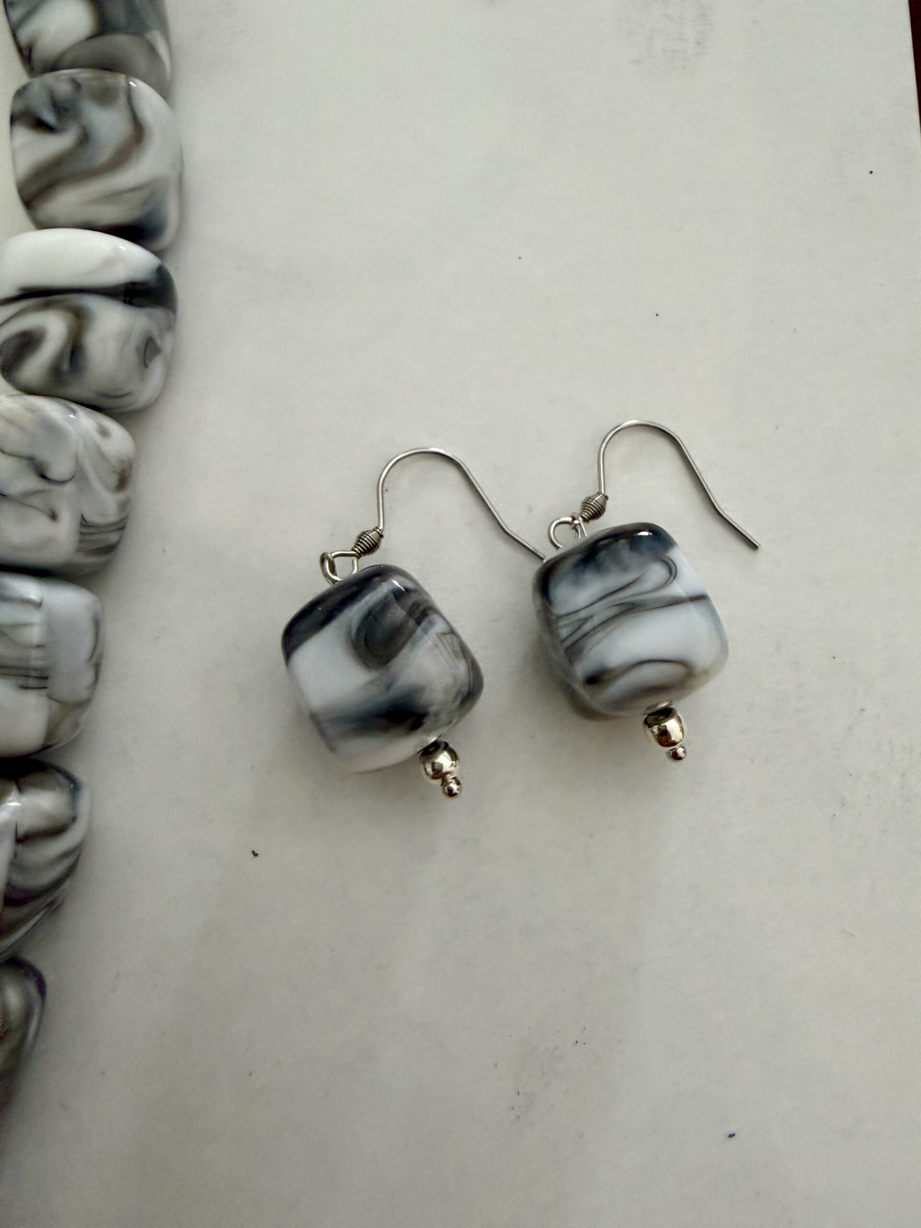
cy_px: 614
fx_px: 851
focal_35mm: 24
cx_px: 460
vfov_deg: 71.6
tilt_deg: -78.8
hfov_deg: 56.8
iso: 320
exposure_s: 1/60
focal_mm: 2.22
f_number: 2.2
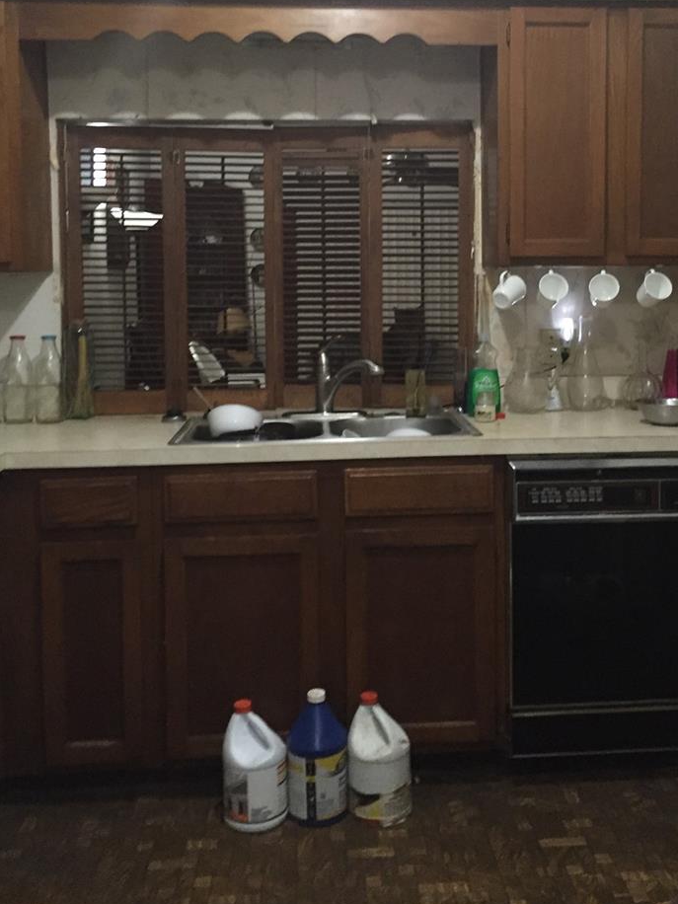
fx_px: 992
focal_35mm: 38
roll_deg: +1.4
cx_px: 396
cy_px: 326
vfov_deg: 48.4
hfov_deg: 37.6
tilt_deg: -2.3
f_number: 2.2
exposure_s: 1/15
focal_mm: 4.15
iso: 250
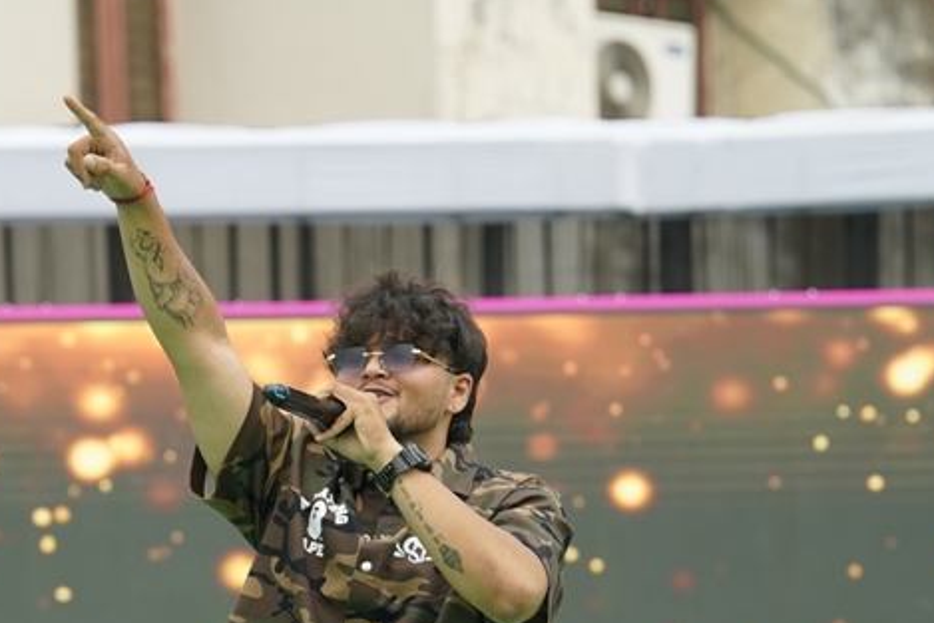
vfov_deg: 5.8
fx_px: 6176
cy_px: 715
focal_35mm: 238
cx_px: 339
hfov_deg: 8.6
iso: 400
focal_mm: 93
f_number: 2.8
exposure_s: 1/320
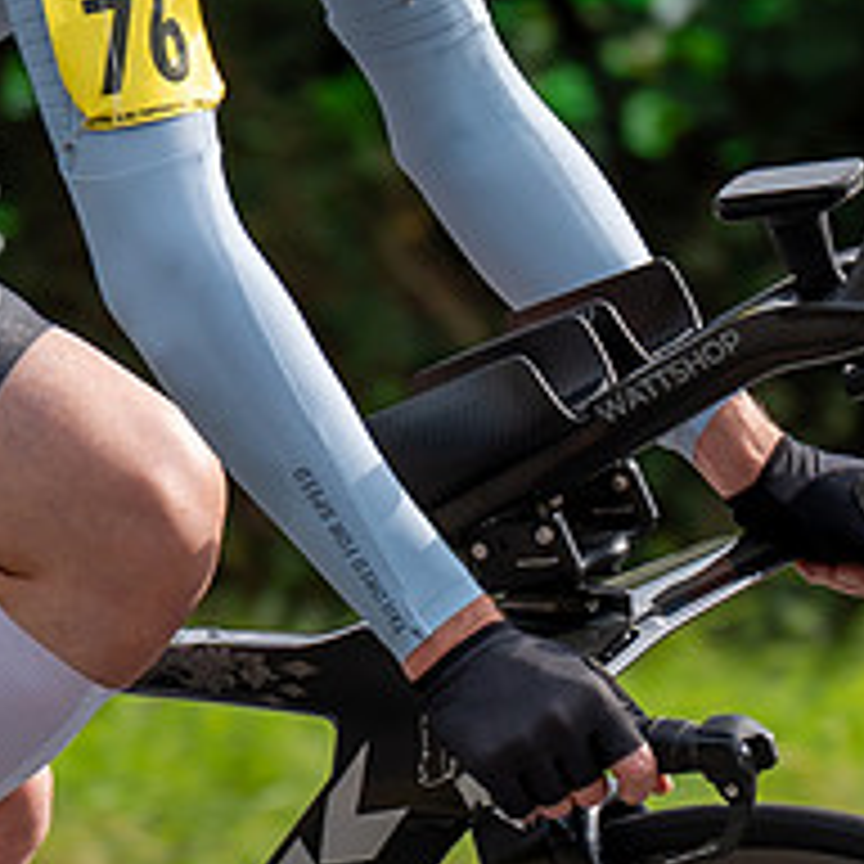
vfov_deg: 3.0
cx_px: 110
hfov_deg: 3.0
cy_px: 64
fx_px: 16463
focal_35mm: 583
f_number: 4
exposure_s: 1/1000
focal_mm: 107
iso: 100
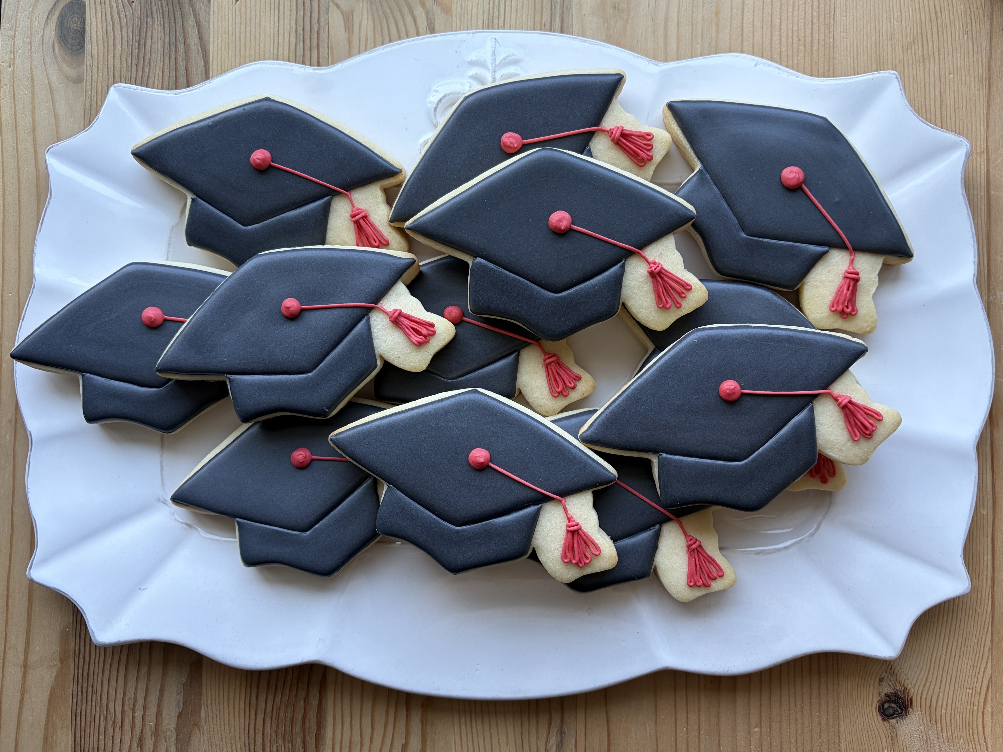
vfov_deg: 53.1
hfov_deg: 67.3
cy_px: 376
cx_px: 502
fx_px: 753
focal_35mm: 26
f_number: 1.6
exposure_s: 1/122
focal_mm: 5.96
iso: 64
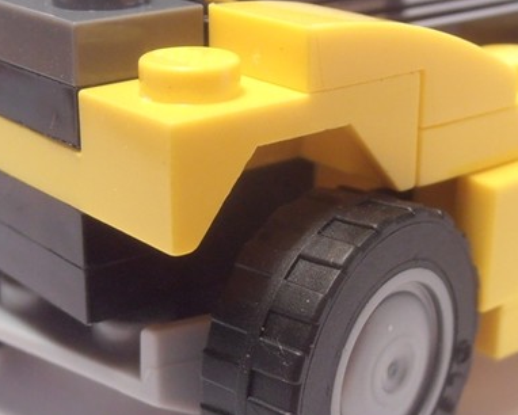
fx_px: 1304
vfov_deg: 18.1
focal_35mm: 85
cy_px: 239
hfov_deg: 22.5
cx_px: 228
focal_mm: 6.61
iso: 125
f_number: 3.9
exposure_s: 1/40
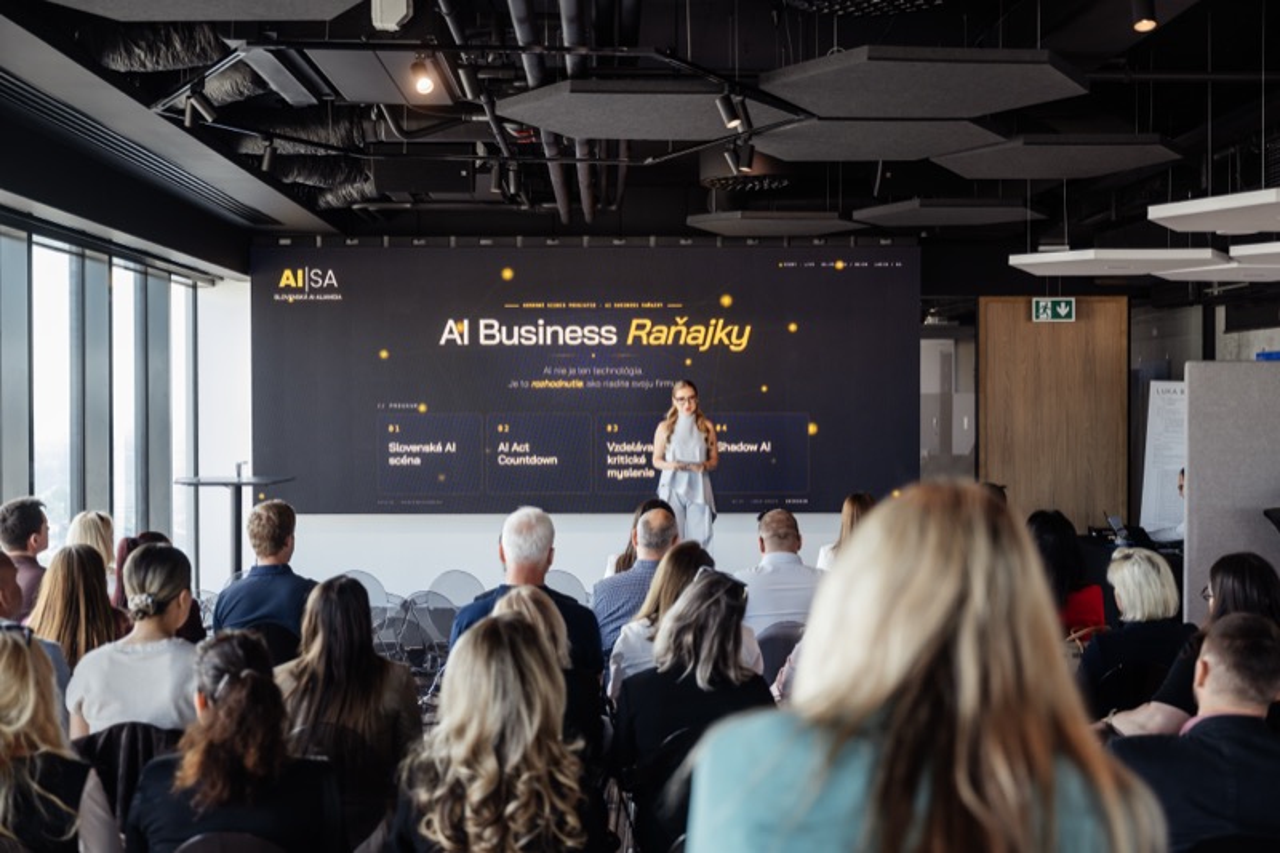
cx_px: 640
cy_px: 426
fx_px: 1528
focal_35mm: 43
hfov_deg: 45.4
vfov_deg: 31.2
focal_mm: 43
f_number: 2.8
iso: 800
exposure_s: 1/250
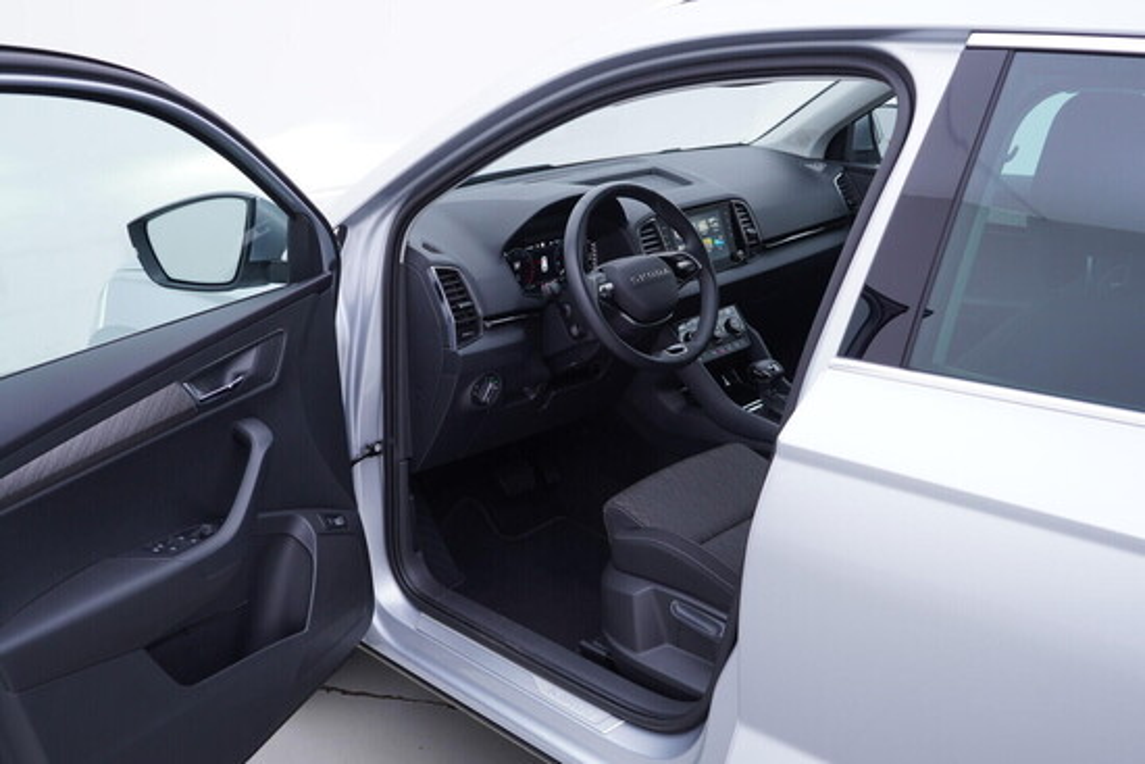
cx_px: 572
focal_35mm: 36
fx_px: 1145
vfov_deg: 36.9
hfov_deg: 53.1
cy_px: 382
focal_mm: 24
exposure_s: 1/50
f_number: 3.2
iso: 125
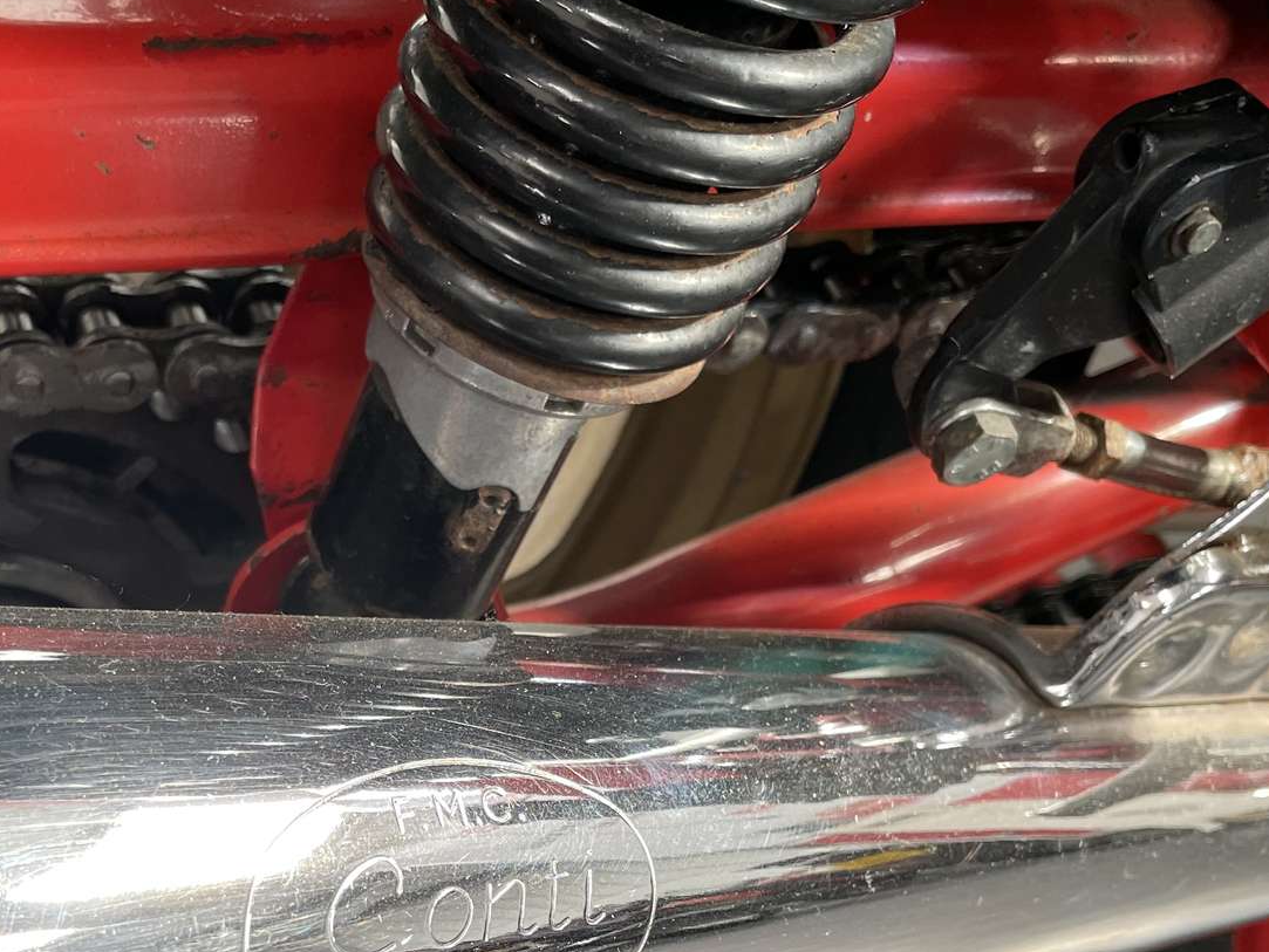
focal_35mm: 48
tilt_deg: -51.3
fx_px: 1760
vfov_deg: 29.7
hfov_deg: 39.4
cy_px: 747
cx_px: 489
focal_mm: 4.2
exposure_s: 1/121
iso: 100
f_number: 1.6
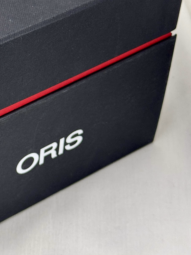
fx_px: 861
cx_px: -29
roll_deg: -0.2
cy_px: 46
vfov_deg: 16.7
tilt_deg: -38.4
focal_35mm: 117
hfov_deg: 12.4
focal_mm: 6.76
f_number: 1.78
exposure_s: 1/60
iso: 64
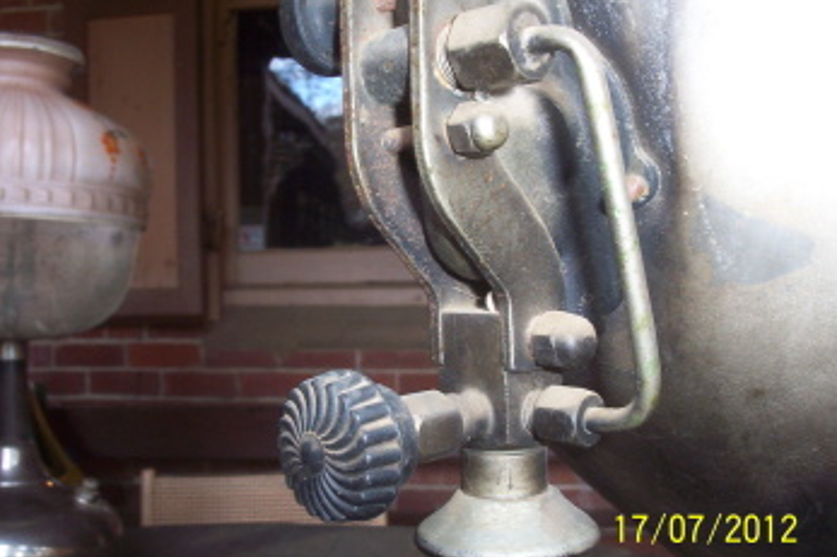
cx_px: 417
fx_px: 953
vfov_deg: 32.6
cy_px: 289
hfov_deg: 47.4
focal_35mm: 41
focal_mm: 6
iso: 140
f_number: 4.5
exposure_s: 1/30
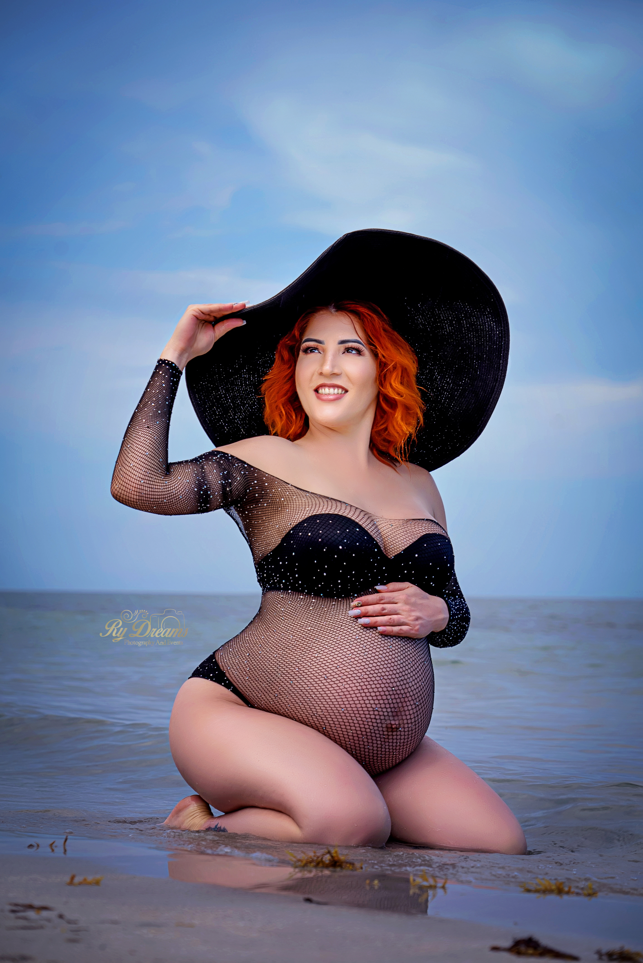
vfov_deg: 23.9
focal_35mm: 85
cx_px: 322
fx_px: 2274
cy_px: 482
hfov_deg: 16.1
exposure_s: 1/125
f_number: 6.3
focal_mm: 85
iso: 100
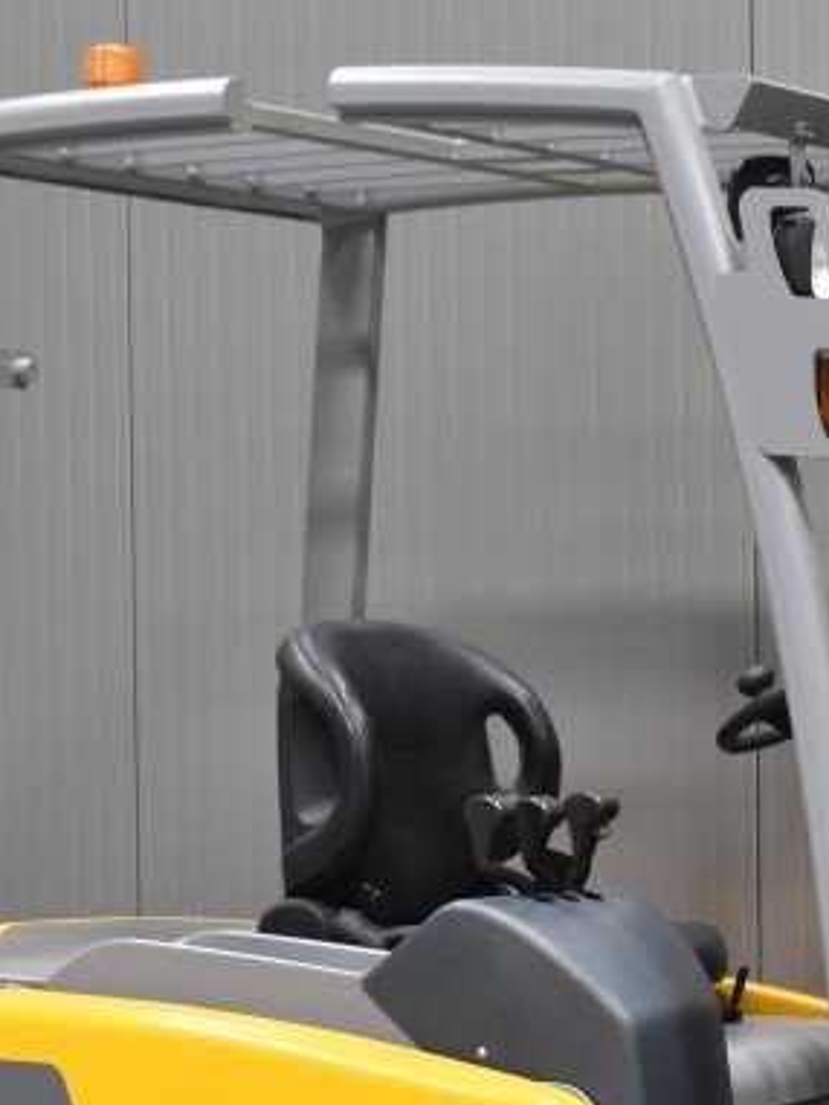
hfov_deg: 12.0
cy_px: 856
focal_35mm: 123
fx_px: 3910
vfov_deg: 16.0
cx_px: 809
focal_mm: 27
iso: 1600
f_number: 5
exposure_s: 1/40
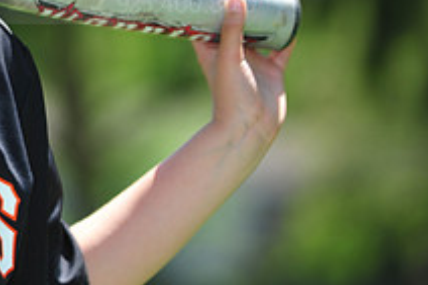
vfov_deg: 2.5
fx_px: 6486
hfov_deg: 3.8
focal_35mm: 546
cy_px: -36
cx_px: -127
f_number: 4.5
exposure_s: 1/640
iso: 200
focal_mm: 200
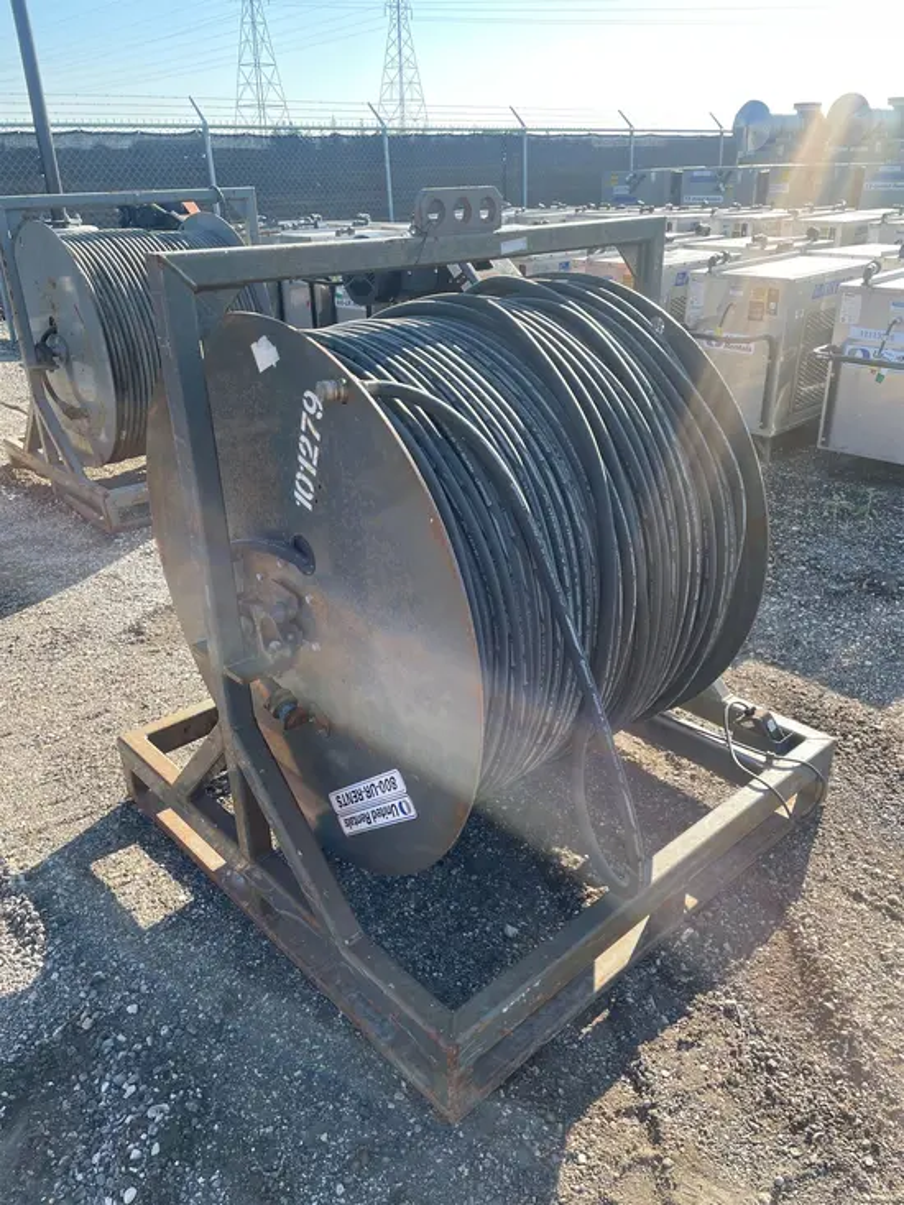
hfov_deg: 53.1
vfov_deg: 67.3
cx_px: 452
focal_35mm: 26
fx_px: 905
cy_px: 602
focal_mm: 4.2
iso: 32
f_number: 1.6
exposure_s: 1/807
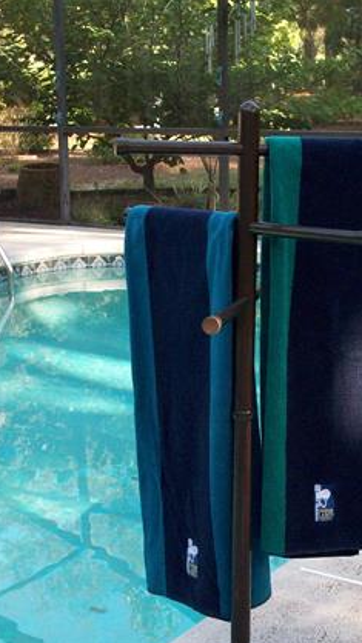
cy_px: 415
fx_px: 1195
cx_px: 240
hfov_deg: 17.2
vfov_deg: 30.0
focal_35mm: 70
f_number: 3.2
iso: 179
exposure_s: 1/147
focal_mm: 7.1
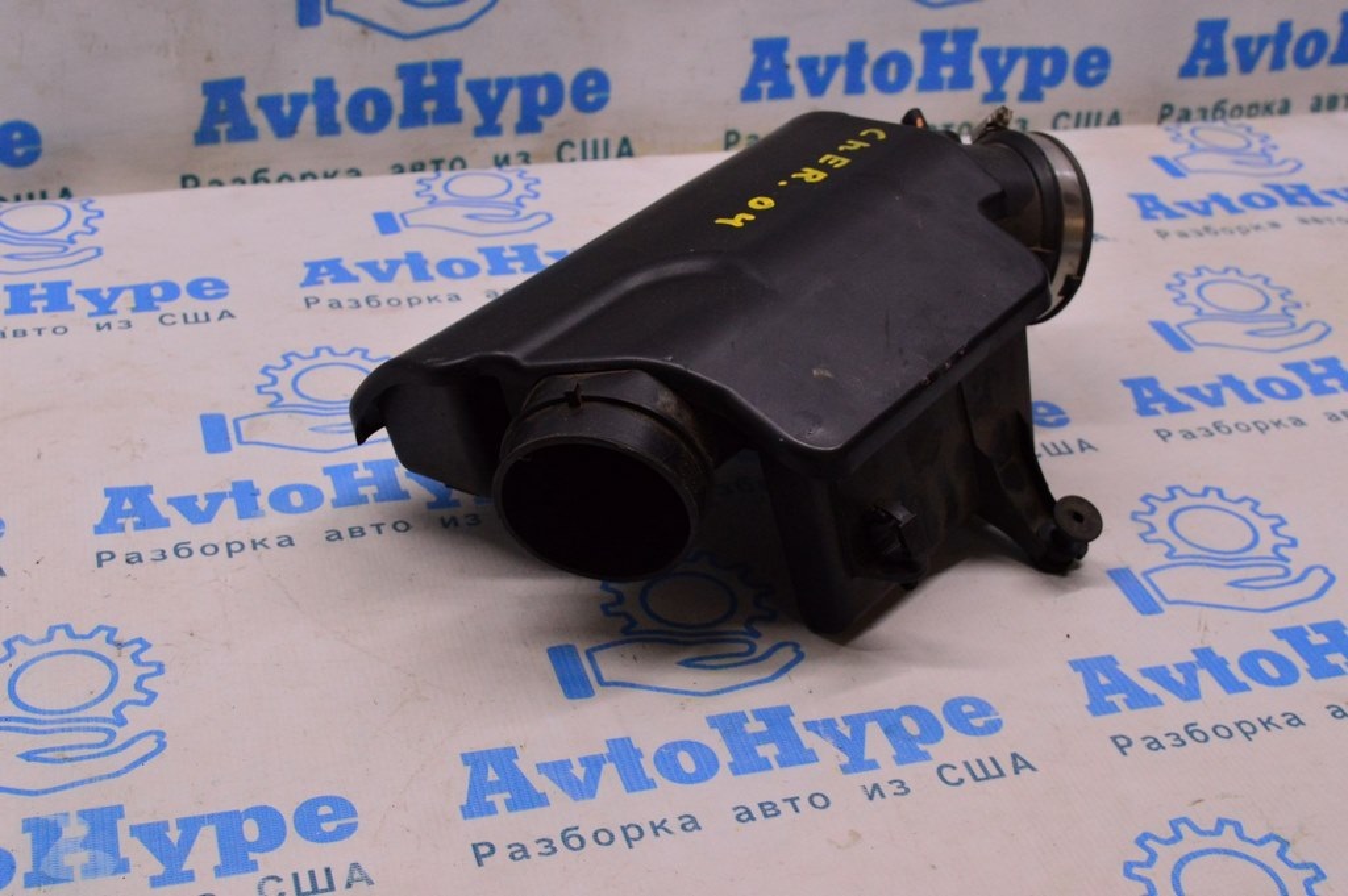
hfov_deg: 37.9
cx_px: 674
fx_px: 1964
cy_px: 448
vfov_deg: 25.7
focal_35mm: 52
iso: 1600
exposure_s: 1/125
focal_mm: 35
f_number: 8
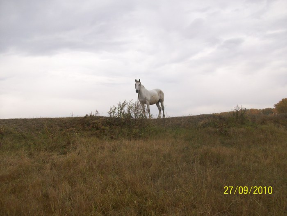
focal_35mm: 34
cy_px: 108
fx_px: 282
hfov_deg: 54.0
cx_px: 144
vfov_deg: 41.8
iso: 64
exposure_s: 1/571
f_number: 2.8
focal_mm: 5.7
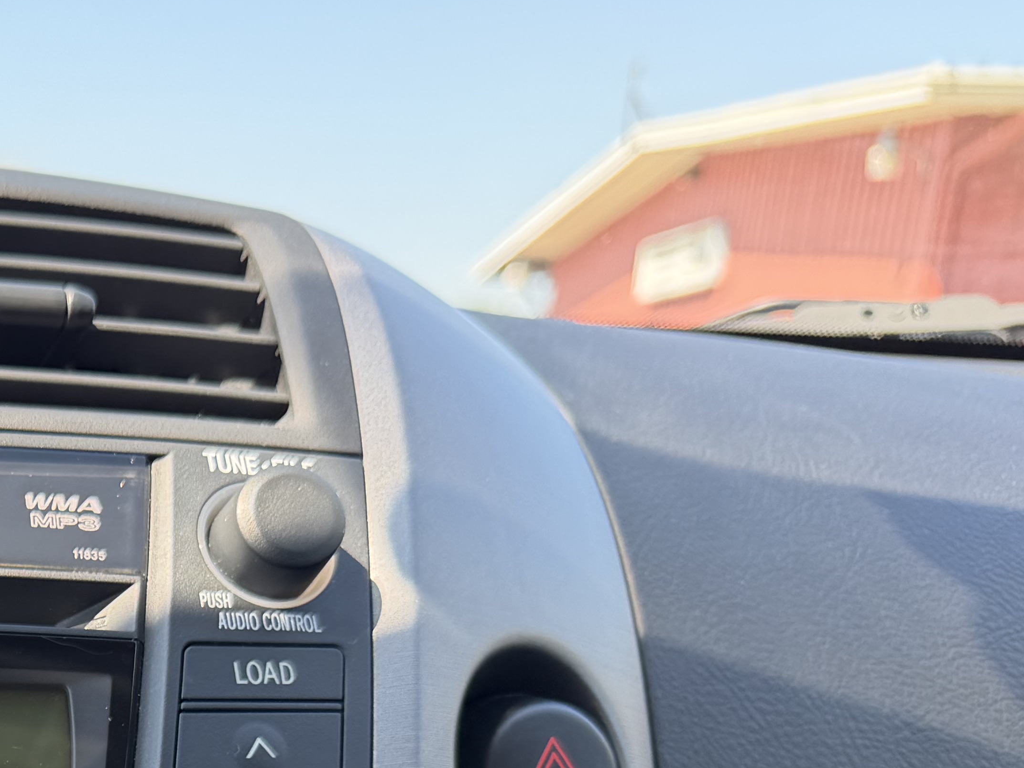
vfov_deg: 20.8
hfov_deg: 26.1
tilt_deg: -17.3
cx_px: -287
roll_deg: -1.0
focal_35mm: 64
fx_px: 1893
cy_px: 1009
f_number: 1.78
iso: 100
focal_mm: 6.76
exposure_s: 1/494
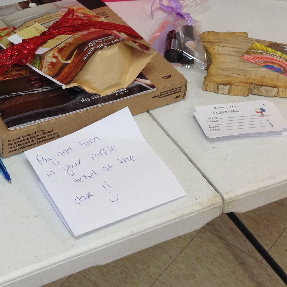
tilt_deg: -33.7
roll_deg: -1.9
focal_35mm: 74
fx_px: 694
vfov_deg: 22.7
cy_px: 20
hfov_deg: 22.9
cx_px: 43
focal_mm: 4.12
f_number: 2.4
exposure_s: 1/120
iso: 80
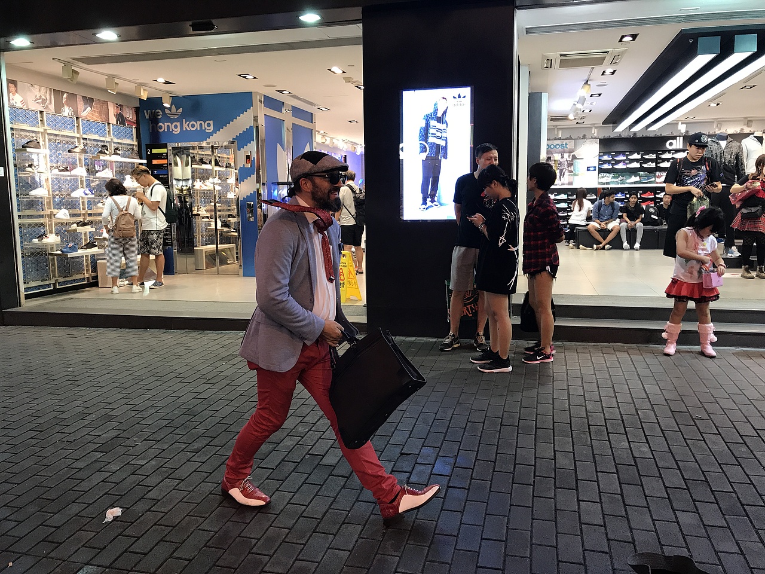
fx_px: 619
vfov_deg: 49.7
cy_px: 287
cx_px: 382
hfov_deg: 63.4
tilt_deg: -7.2
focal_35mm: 28
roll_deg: +0.9
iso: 40
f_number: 1.8
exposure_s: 1/17
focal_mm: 3.99
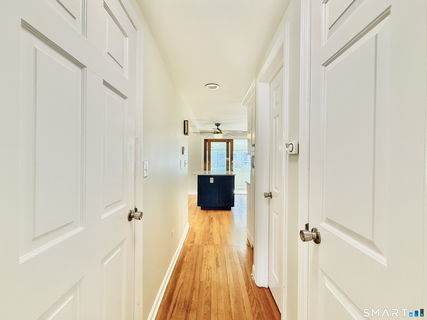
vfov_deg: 85.7
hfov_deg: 102.1
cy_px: 160
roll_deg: +1.1
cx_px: 214
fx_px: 173
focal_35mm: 14
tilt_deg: -0.3
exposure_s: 1/120
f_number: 2.2
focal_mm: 2.22
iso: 160
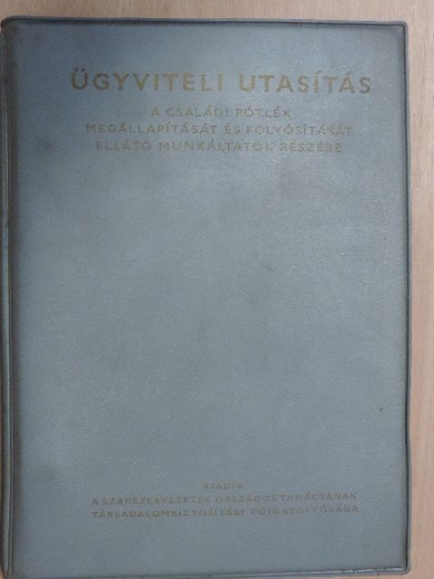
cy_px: 290
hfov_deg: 26.6
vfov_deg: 34.9
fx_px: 919
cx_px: 217
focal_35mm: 55
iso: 1100
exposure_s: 1/60
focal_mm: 9.8
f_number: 3.7
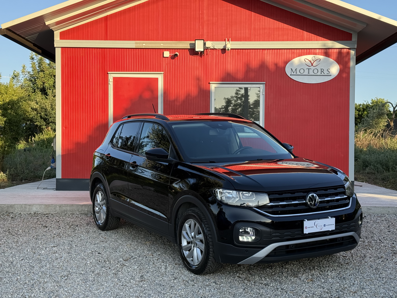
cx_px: 198
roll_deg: -1.0
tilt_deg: +0.2
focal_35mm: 48
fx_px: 550
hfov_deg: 39.7
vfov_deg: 30.3
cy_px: 149
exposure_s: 1/1149
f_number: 1.78
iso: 64
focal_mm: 6.76
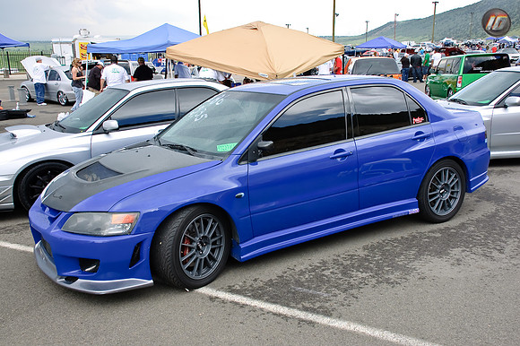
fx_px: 520
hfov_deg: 53.2
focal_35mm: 36
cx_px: 260
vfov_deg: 36.8
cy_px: 173
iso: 200
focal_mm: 24
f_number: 7.1
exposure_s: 1/200
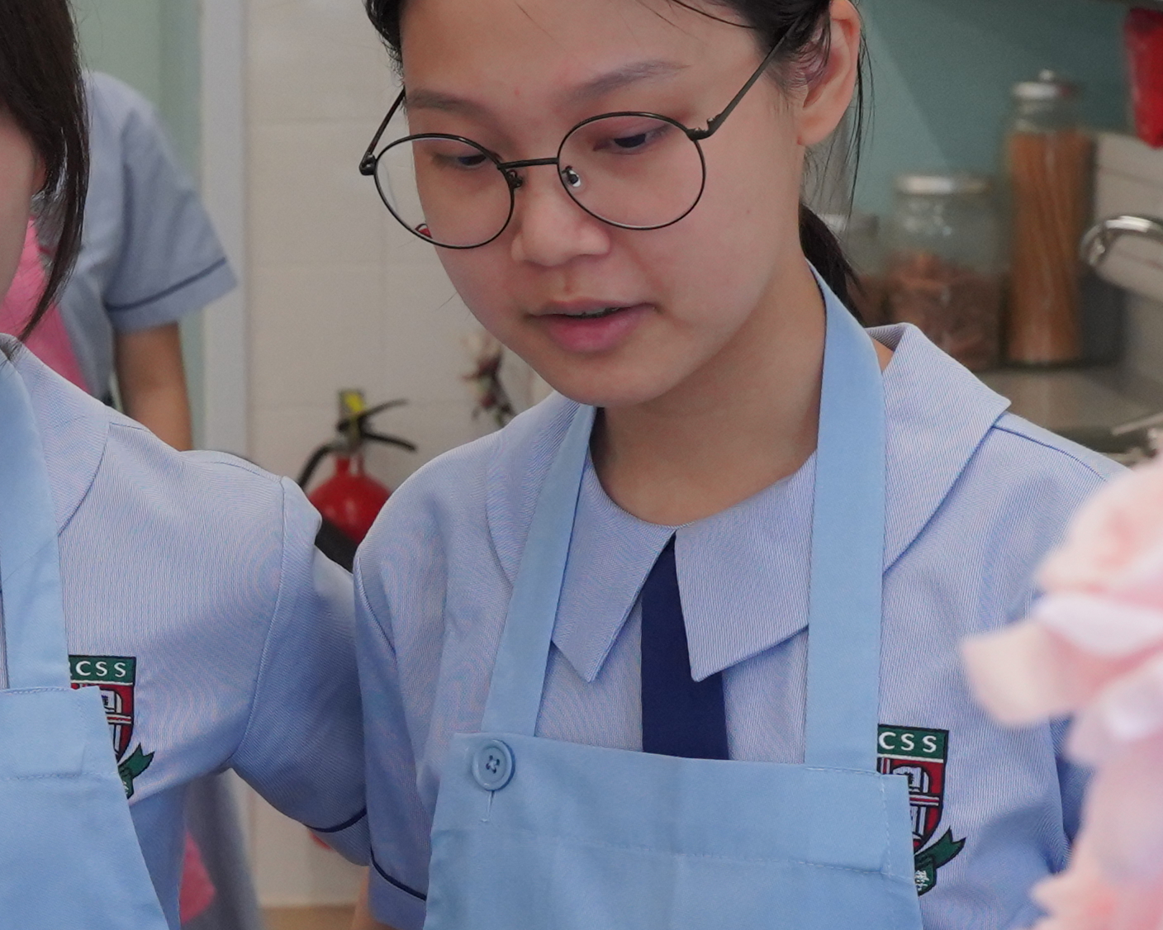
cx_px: 228
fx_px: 4543
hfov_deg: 14.5
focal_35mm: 132
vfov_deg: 11.6
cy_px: 754
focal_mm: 33
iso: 2500
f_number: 5.6
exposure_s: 1/320
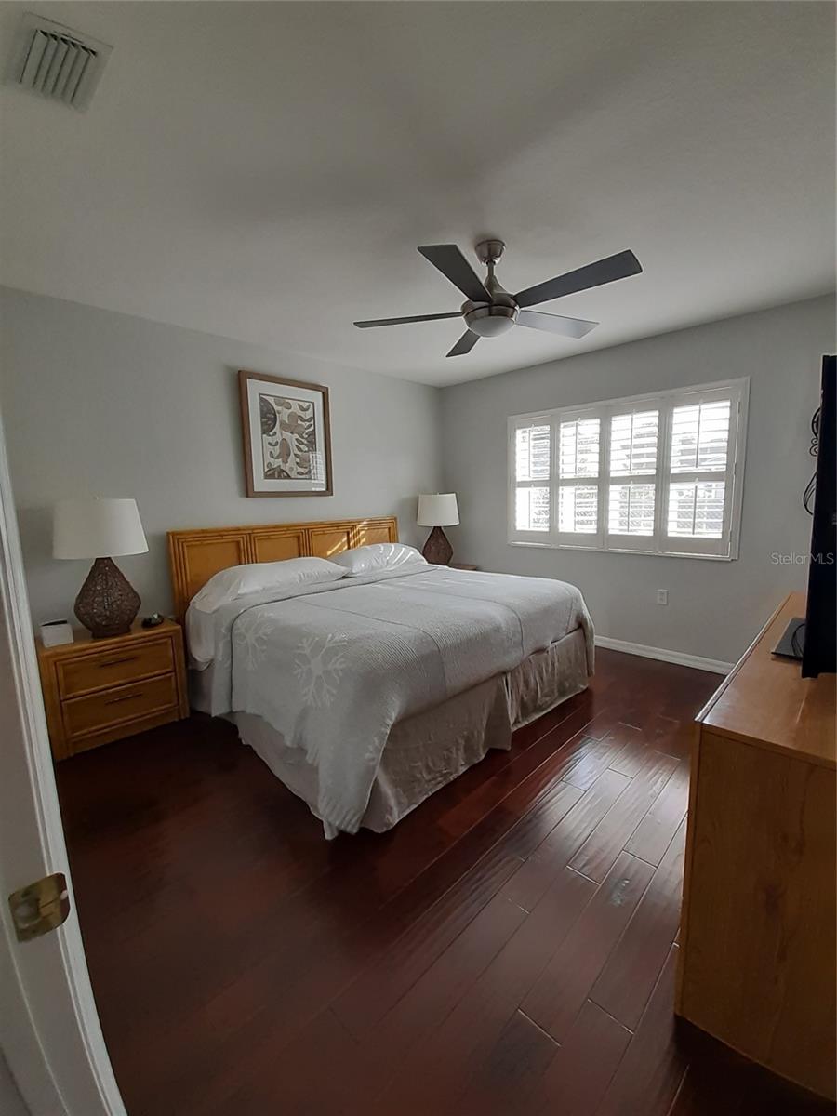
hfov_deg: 89.9
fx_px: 419
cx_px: 418
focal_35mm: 13
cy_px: 558
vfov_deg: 106.2
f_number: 2.2
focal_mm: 1.13
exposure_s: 1/40
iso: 64
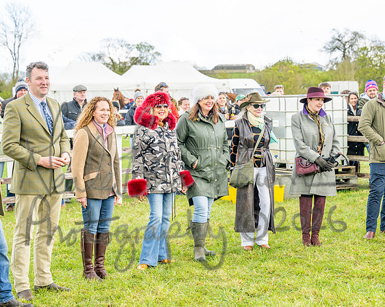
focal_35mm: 79
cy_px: 154
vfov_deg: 19.4
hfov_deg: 24.2
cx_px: 194
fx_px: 898
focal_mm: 70
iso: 250
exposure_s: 1/640
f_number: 4.5
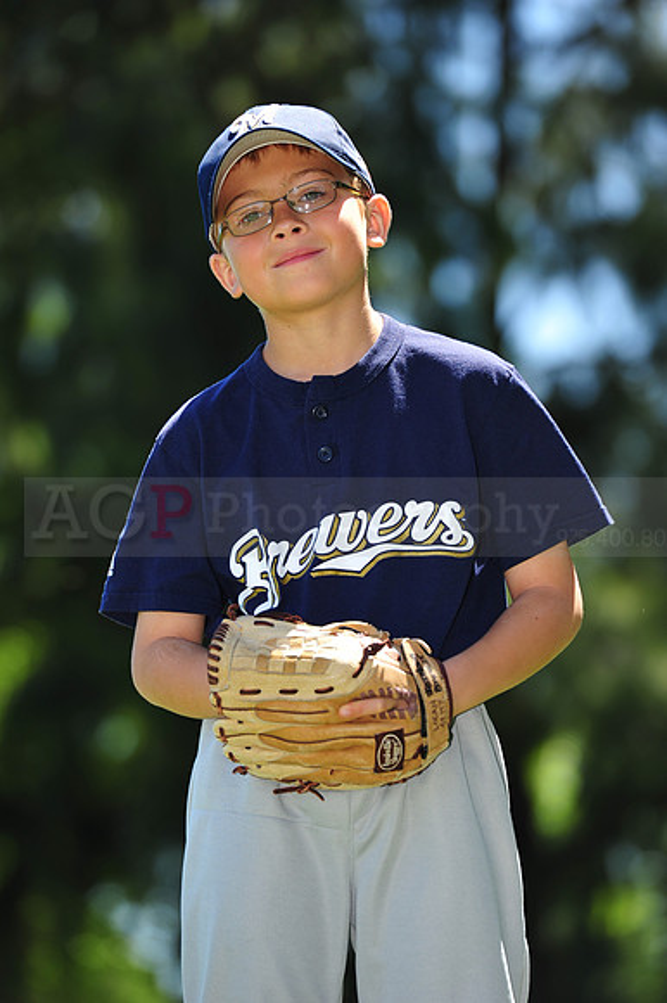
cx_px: 334
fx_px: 5565
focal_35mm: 200
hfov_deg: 6.9
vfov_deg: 10.3
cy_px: 502
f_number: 4
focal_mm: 200
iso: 200
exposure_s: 1/500
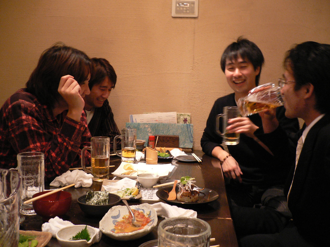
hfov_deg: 52.6
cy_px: 124
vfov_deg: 40.7
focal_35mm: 35
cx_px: 165
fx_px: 334
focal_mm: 5.8
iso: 200
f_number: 2.8
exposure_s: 1/8
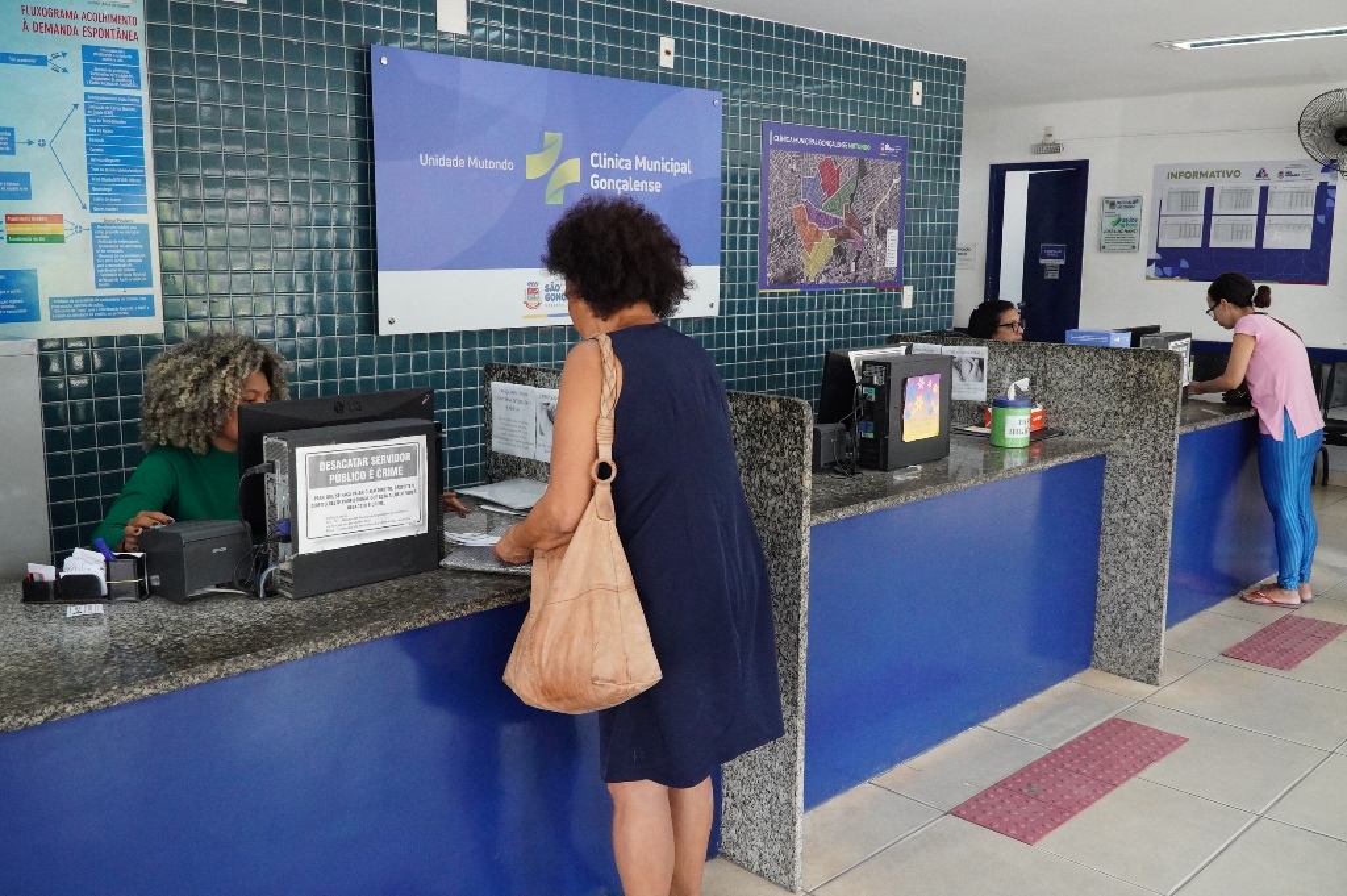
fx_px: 1122
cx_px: 674
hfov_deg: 62.0
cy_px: 448
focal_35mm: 30
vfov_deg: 43.5
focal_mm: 20
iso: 5000
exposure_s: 1/200
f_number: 9
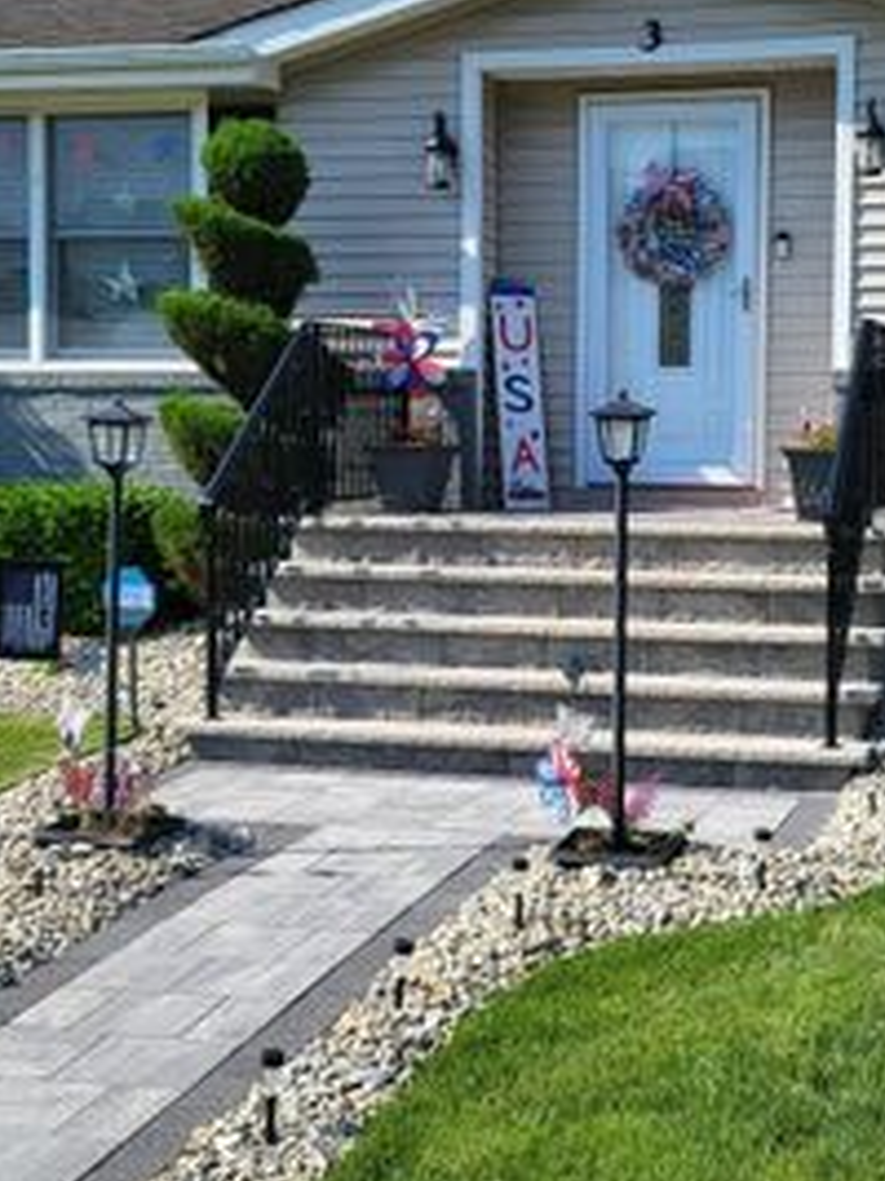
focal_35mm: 60
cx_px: 668
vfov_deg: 32.2
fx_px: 2047
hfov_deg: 24.1
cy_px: 546
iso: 40
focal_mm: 5
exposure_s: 1/2327
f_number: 1.8
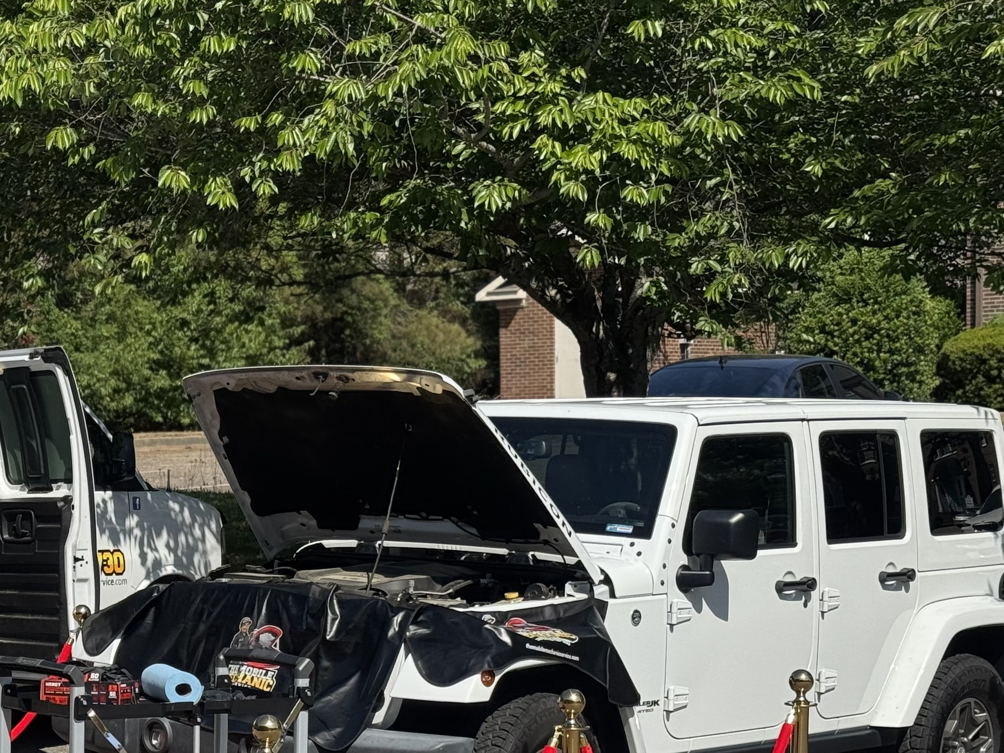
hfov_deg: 21.8
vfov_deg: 16.6
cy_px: 608
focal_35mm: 88
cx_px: 131
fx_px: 2552
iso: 64
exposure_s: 1/5848
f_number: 1.78
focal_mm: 6.76
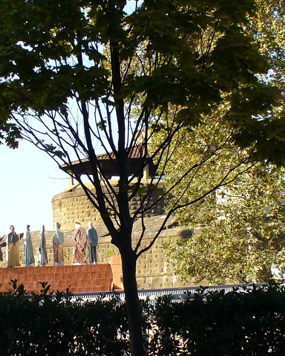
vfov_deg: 21.3
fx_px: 949
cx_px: 102
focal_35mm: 90
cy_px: 192
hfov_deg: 17.1
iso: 80
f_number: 5.6
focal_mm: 6.1
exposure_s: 1/125
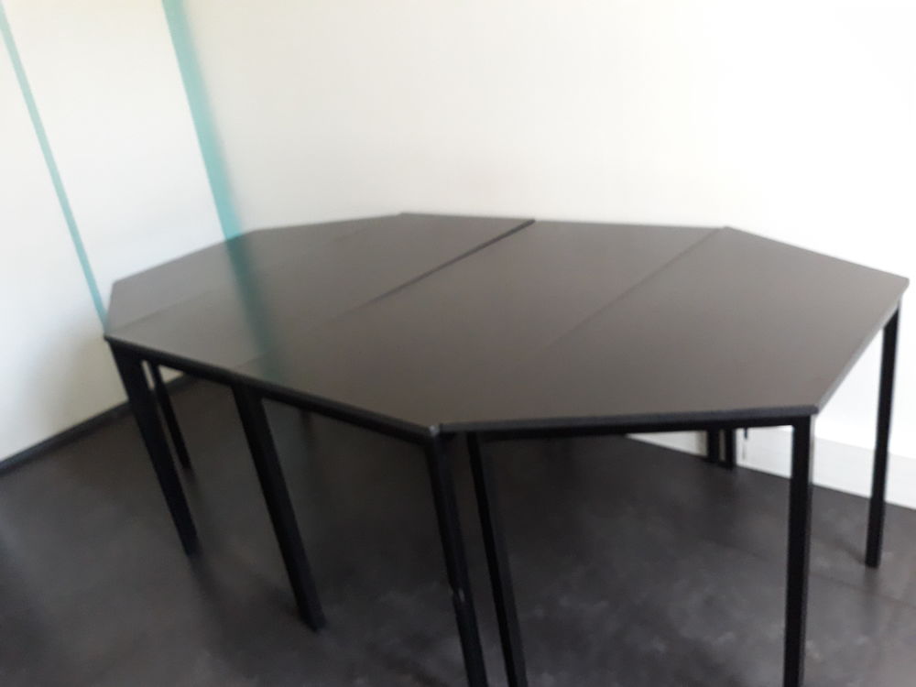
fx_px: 714
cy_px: 344
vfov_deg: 51.4
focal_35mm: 27
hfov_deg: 65.3
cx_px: 458
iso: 400
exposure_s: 1/25
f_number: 1.7
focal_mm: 3.71
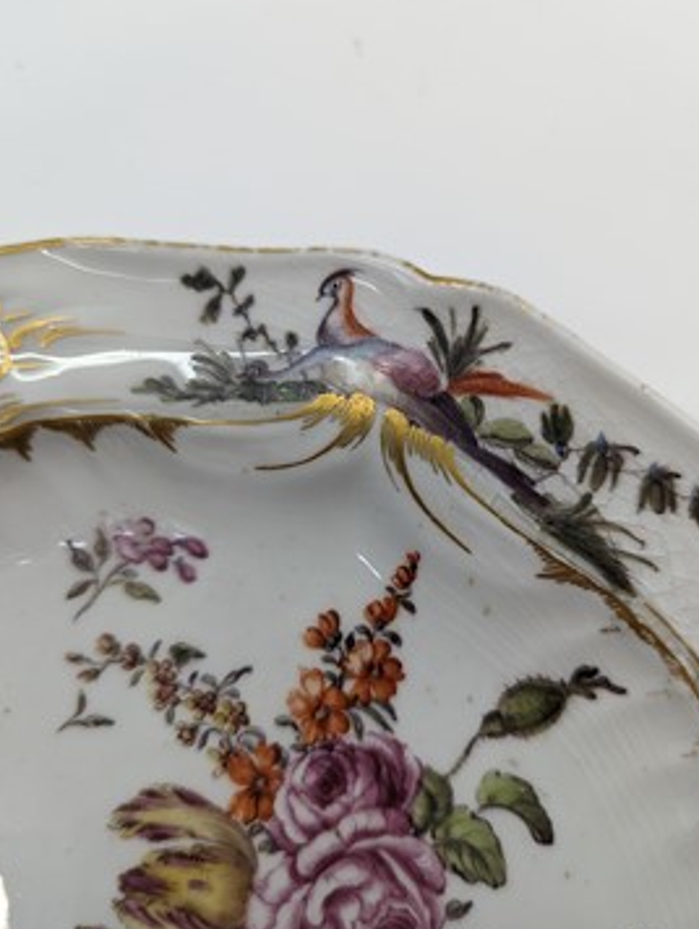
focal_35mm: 27
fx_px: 725
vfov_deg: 65.2
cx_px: 372
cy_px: 483
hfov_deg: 51.4
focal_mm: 6.81
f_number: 1.85
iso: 289
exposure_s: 1/462
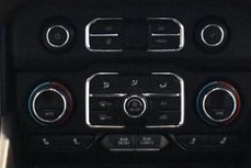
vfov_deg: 9.2
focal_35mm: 146
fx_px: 1021
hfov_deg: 14.0
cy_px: -58
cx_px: 144
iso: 12800
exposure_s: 1/50
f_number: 5.3
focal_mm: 35
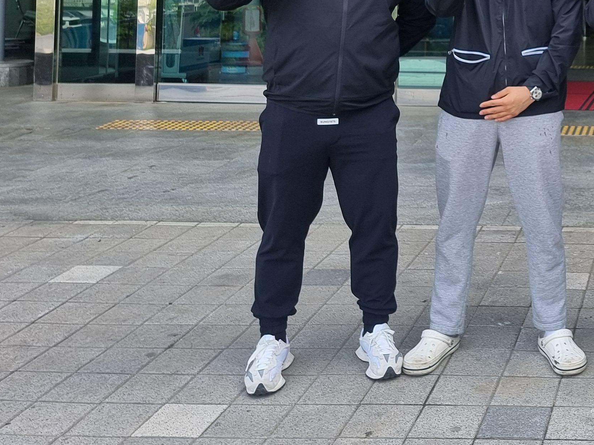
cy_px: -21
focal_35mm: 58
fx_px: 995
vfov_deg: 23.9
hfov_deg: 30.1
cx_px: 640
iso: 50
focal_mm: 6.7
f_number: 1.8
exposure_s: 1/170
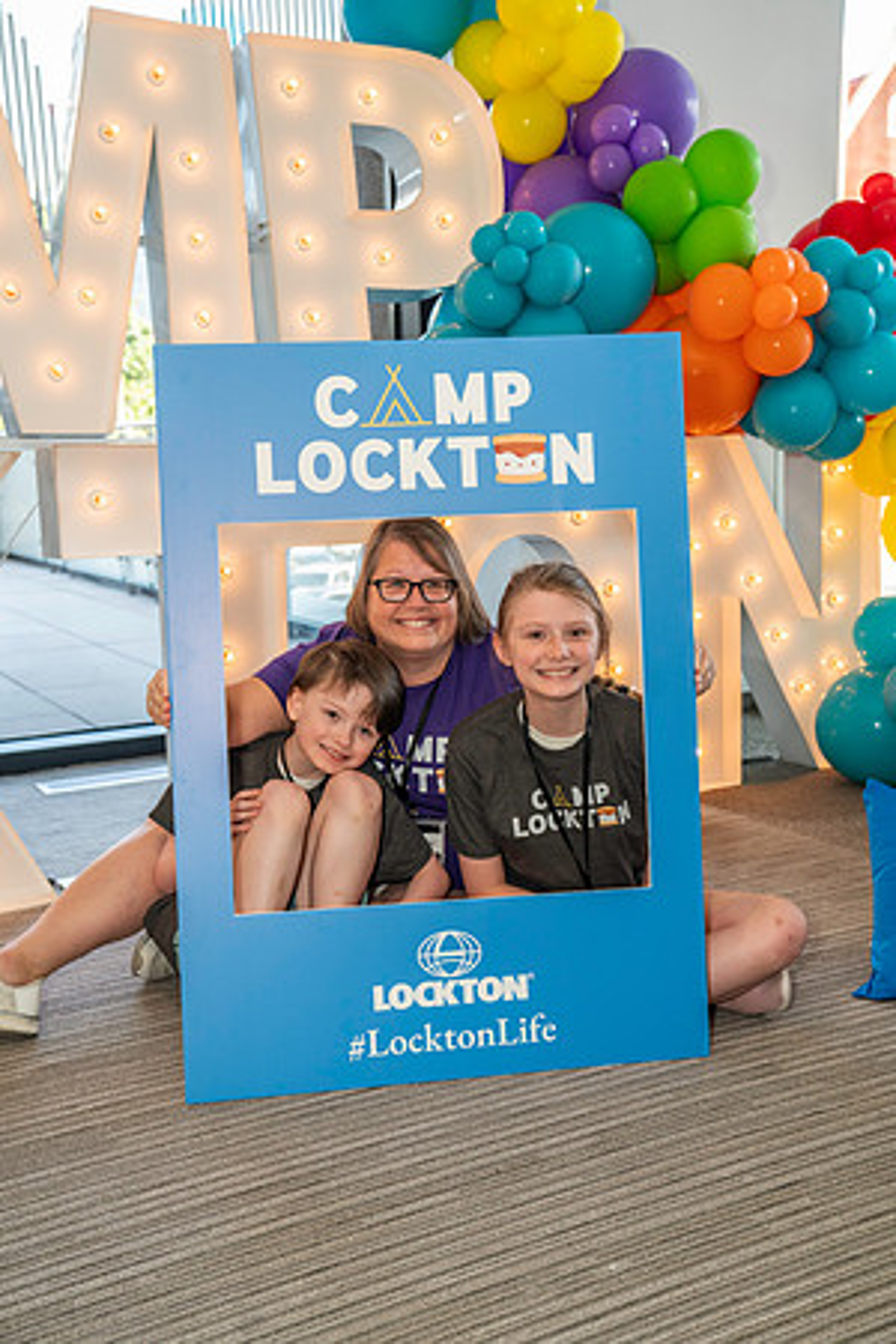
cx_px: 448
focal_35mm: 38
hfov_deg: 35.1
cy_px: 672
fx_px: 1419
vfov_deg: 50.7
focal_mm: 38
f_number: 4.5
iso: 1000
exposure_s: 1/200
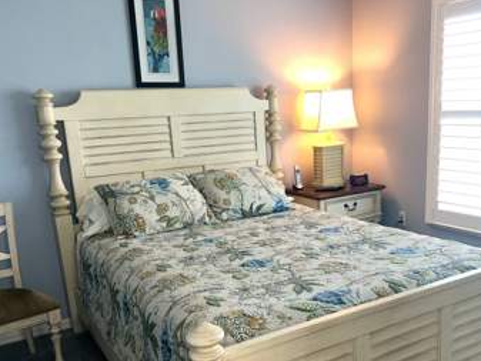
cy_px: 231
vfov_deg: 38.4
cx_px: 273
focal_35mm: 37
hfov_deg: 50.0
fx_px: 514
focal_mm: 5.7
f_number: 1.5
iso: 40
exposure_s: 1/31
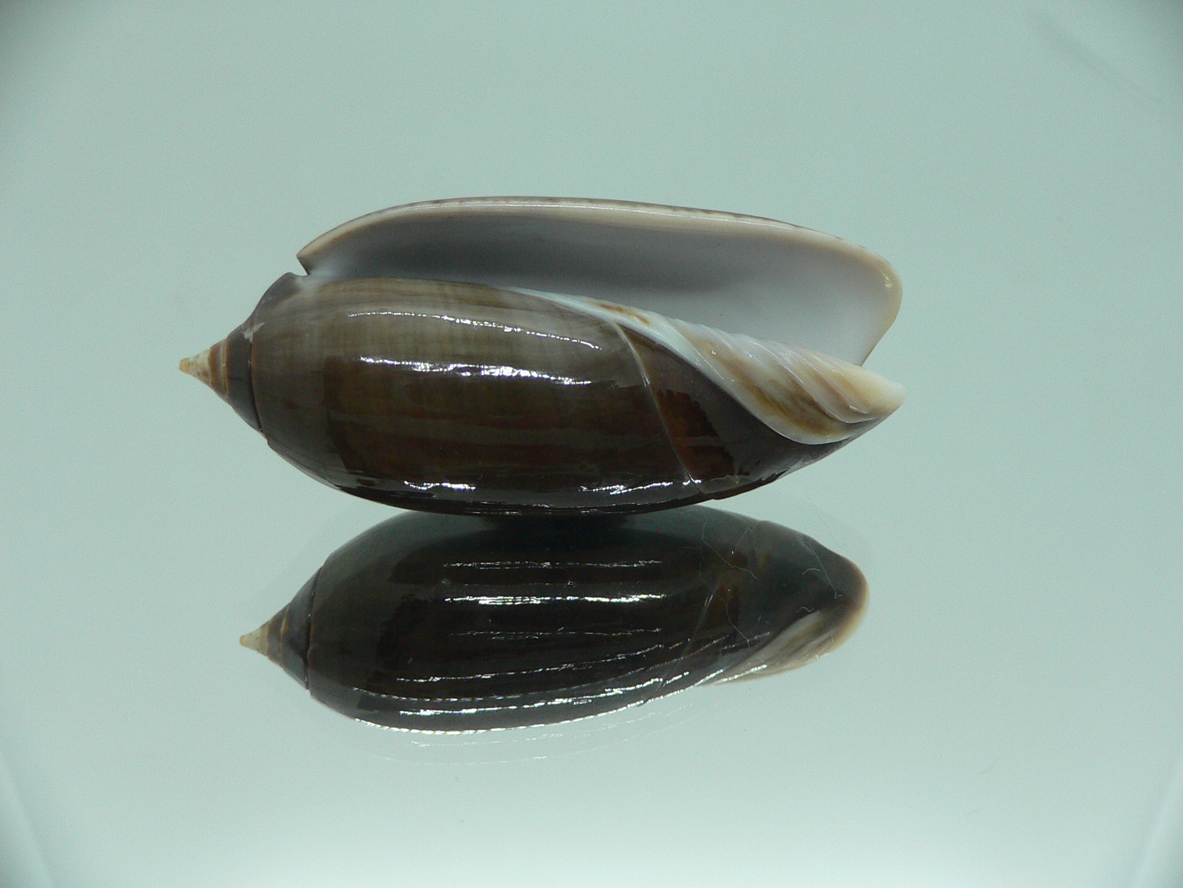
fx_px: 1196
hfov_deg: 52.6
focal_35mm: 35
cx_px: 592
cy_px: 444
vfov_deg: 40.7
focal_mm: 4.6
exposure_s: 1/60
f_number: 2.8
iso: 150
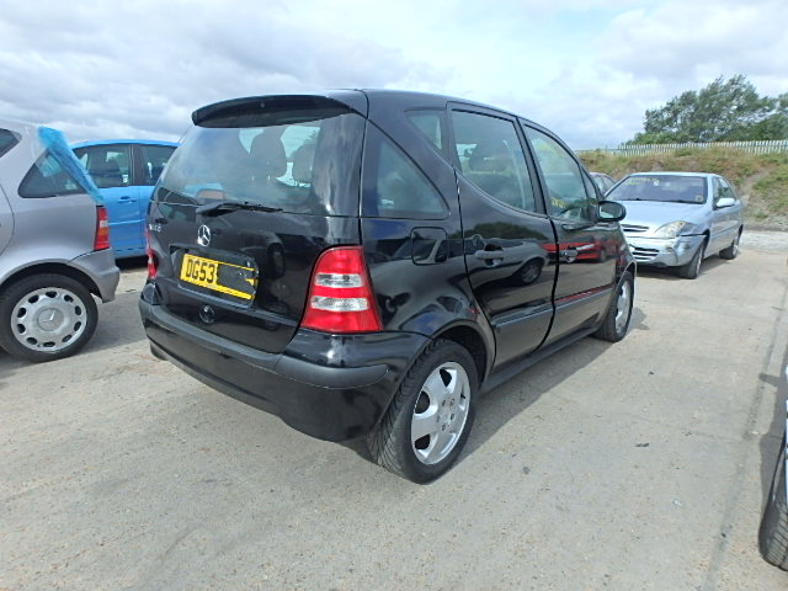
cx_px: 394
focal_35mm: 21
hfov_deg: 79.0
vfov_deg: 63.4
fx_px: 478
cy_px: 296
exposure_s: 1/320
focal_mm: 3.7
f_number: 6
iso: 125
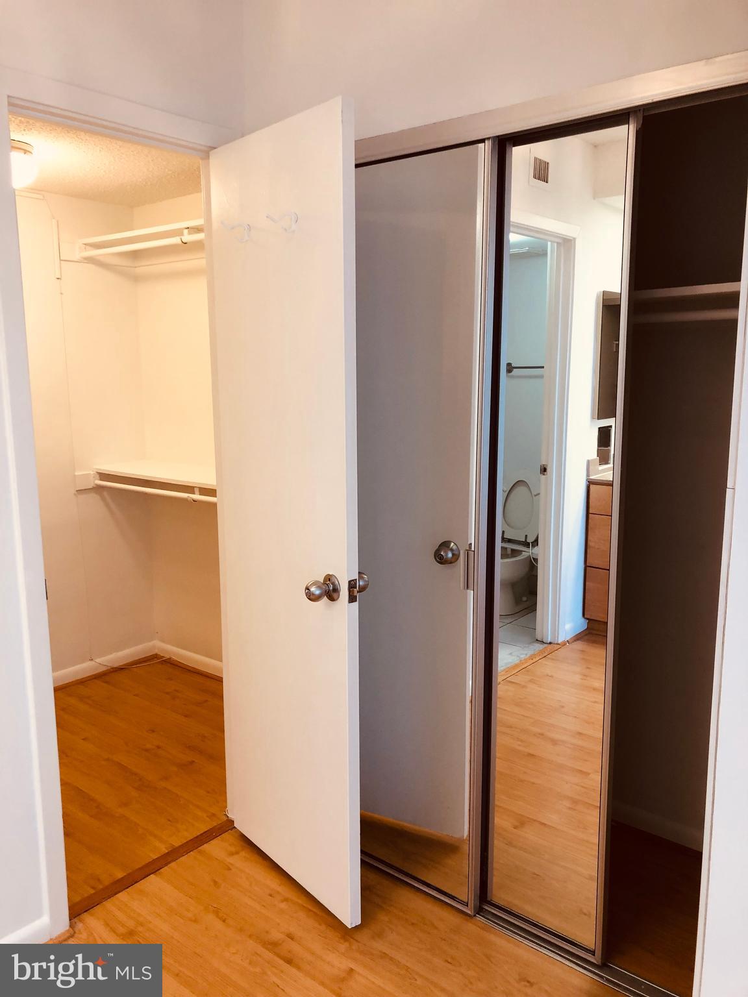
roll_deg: +1.1
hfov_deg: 49.7
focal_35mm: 28
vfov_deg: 63.4
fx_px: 807
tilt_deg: -9.8
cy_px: 498
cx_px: 374
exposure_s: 1/24
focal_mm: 3.99
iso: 40
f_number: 1.8
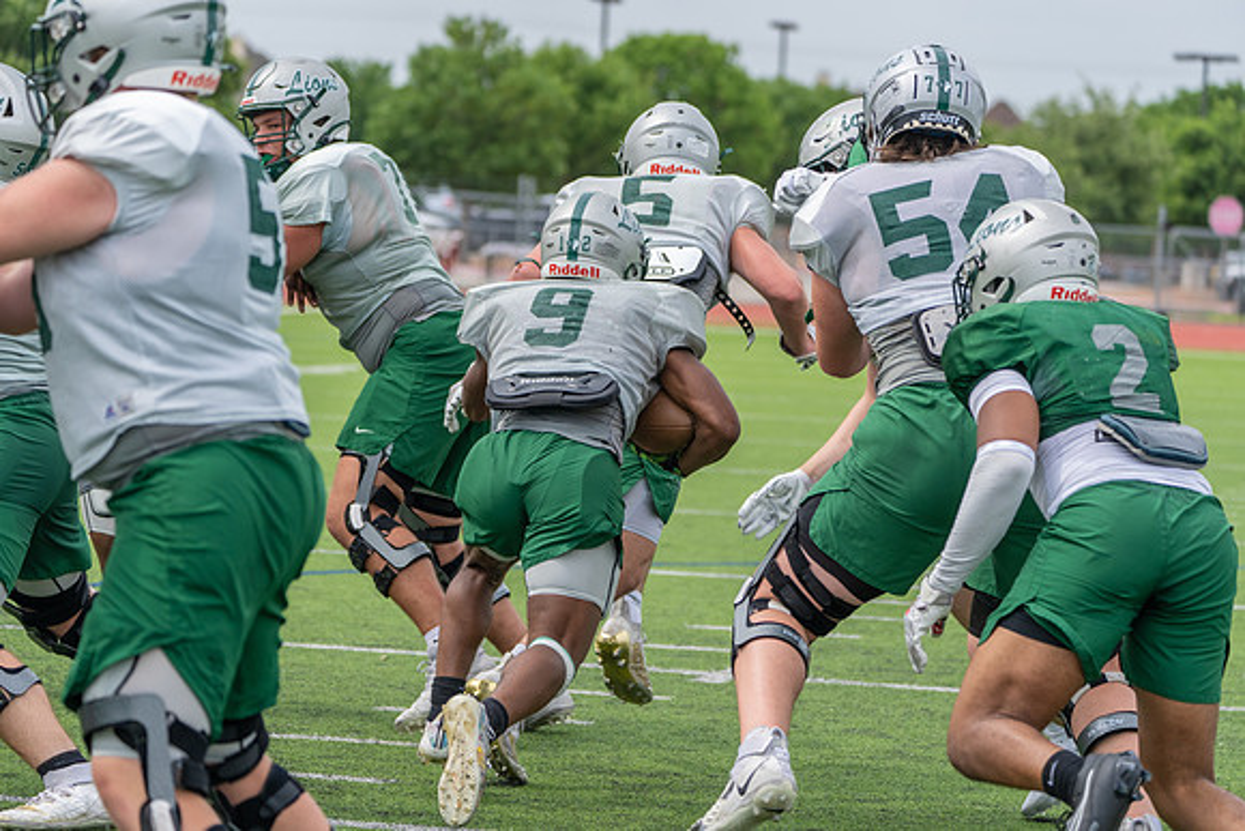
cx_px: 622
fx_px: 5396
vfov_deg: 8.8
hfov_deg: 13.2
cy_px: 416
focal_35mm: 156
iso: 400
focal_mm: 156
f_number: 5.6
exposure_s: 1/1250
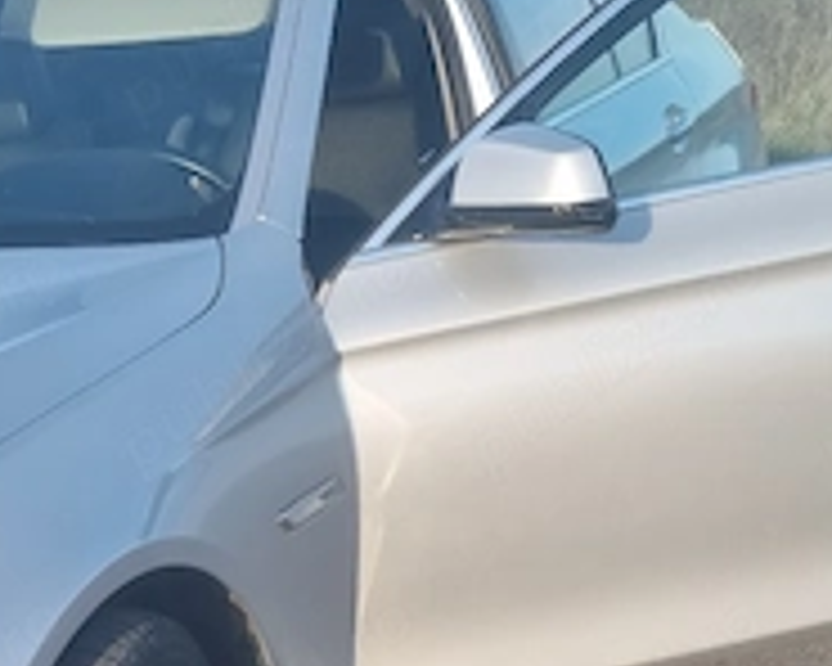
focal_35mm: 55
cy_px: 765
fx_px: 1354
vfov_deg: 25.3
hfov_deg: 34.1
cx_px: 355
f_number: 1.8
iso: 50
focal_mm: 5.4
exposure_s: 1/909
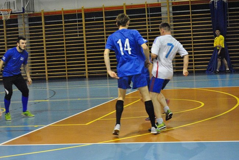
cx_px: 120
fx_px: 618
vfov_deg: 14.7
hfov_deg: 21.9
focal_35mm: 93
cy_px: 80
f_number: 5
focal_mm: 62
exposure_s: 1/100
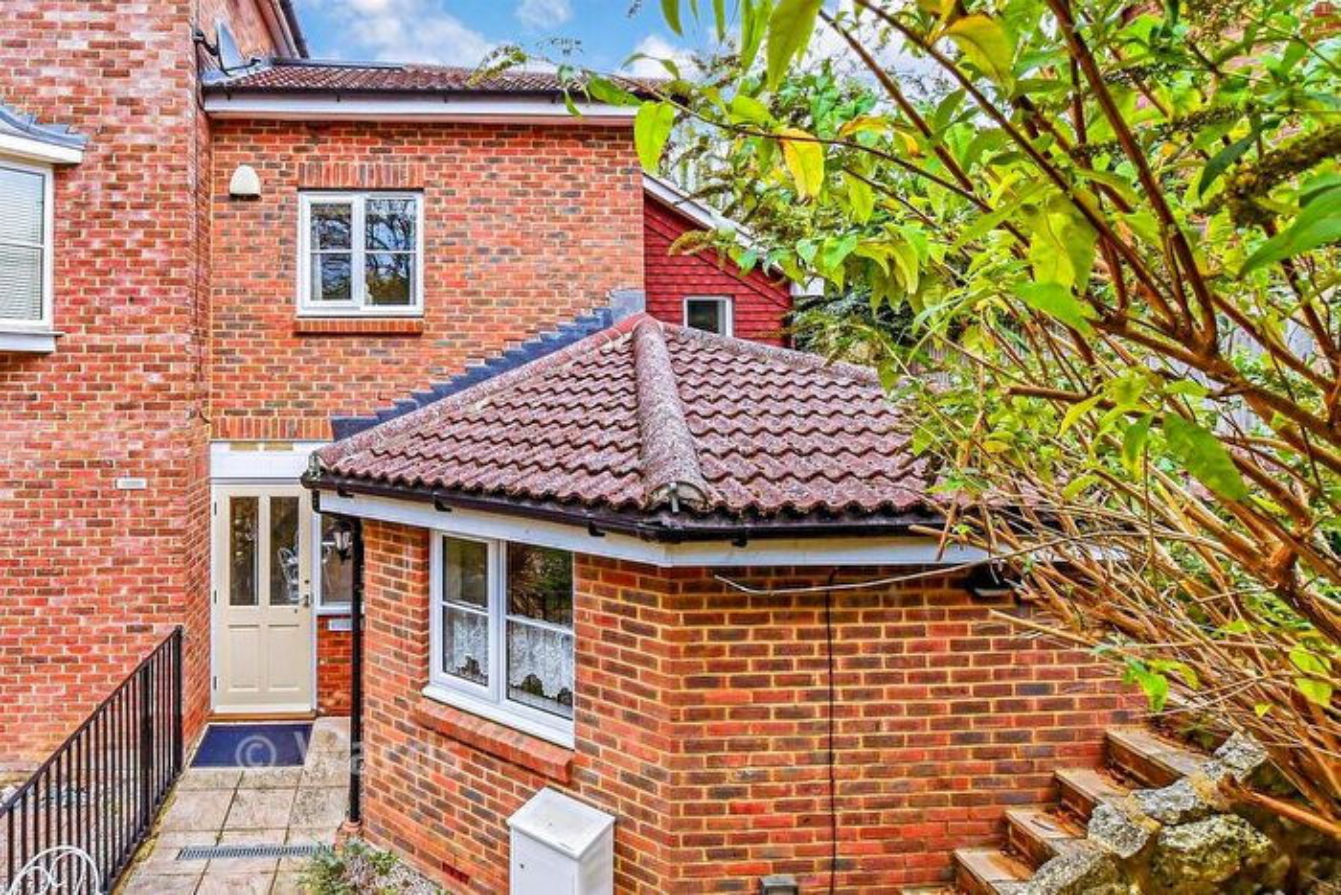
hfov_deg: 100.4
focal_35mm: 15
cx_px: 670
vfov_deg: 77.4
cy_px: 448
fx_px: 559
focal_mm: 10
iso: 320
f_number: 8
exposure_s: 1/250
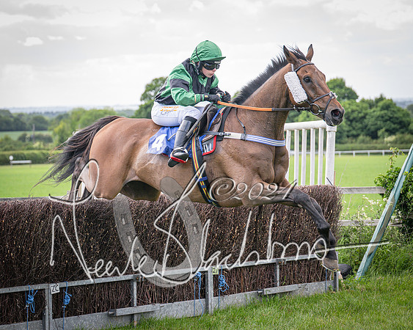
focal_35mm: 121
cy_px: 165
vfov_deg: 12.7
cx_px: 148
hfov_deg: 15.8
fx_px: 1483
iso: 400
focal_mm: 70
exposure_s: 1/1600
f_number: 2.8
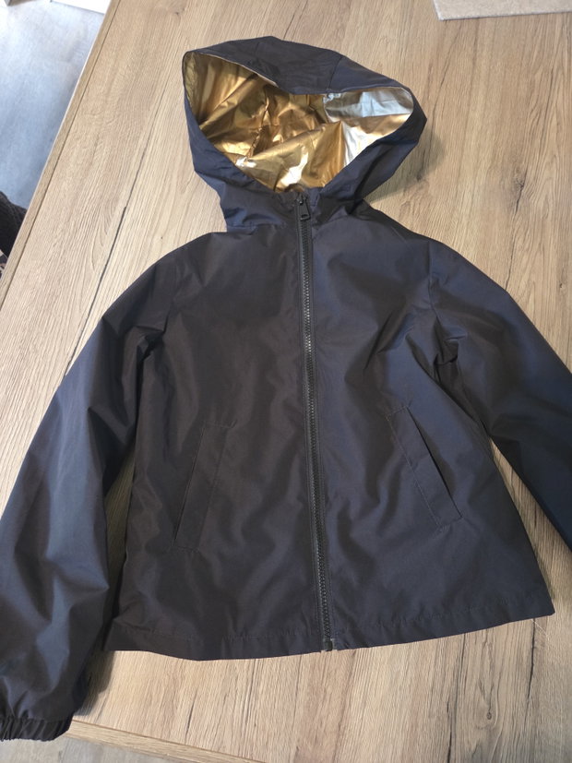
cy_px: 382
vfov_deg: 73.9
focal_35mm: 23
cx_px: 286
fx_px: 507
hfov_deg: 58.9
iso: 1600
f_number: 1.8
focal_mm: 5.4
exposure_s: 1/33.3
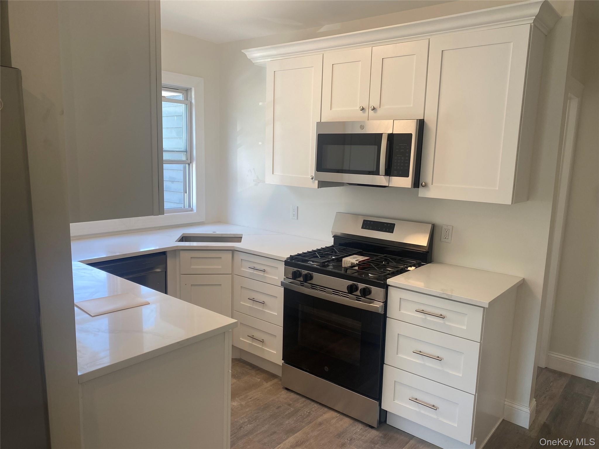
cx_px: 300
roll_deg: -1.9
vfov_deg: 53.1
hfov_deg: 67.3
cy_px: 224
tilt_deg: -9.3
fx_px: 450
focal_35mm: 26
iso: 50
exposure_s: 1/120
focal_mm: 4.25
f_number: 1.8
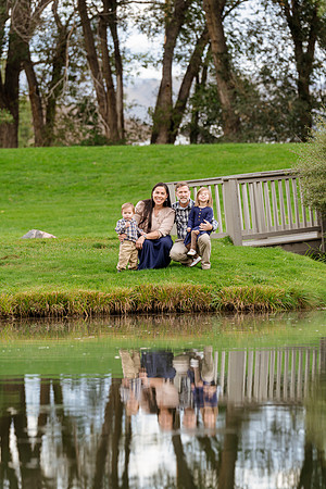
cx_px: 163
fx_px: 2716
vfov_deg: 10.3
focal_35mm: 200
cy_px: 244
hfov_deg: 6.9
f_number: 4.5
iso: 200
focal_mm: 200
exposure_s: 1/200
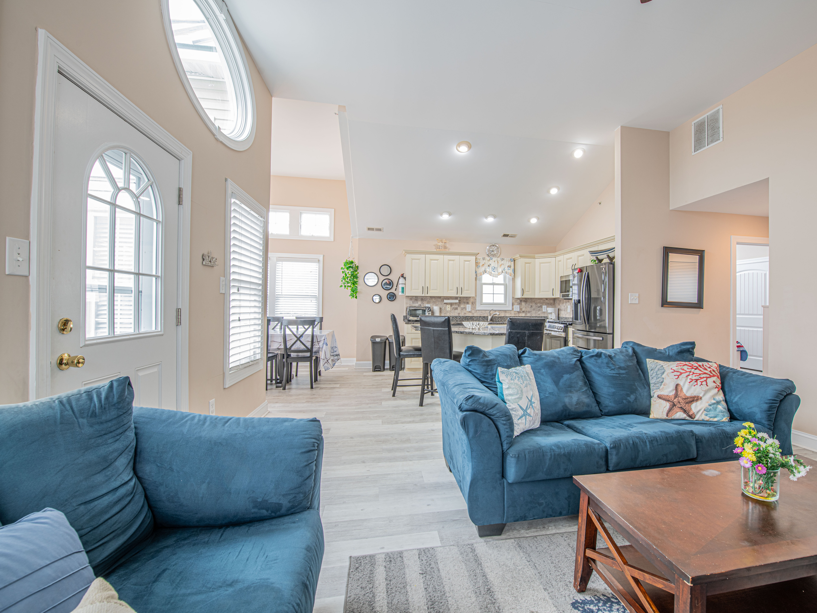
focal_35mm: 15
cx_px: 450
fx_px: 357
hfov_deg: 97.3
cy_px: 306
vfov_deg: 81.2
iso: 64
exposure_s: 1/1.25
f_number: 9
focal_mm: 14
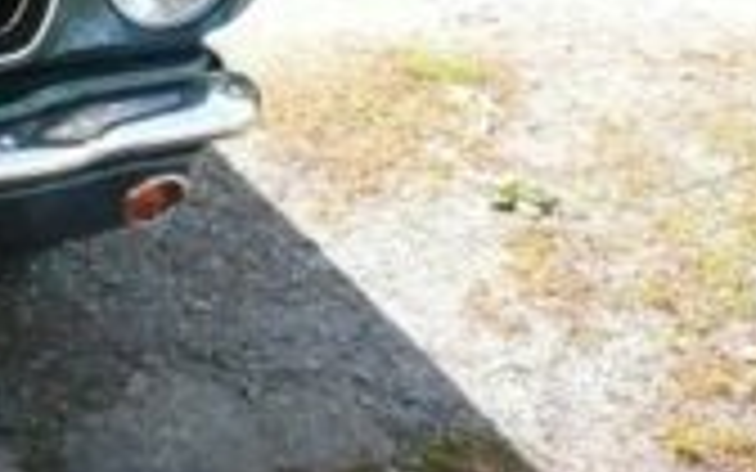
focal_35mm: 106
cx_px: -454
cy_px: -85
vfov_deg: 12.1
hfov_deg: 17.2
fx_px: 2184
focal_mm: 4.6
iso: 400
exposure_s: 1/200
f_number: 8
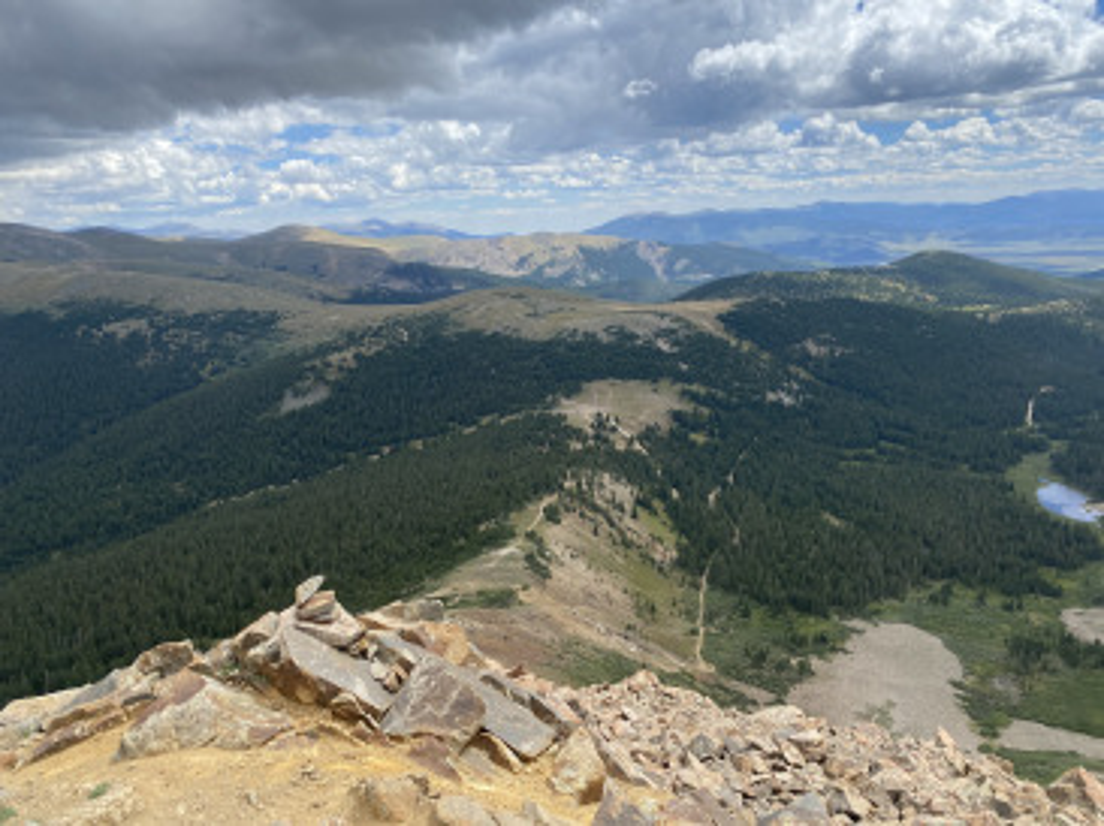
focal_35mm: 26
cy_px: 413
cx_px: 552
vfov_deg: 53.0
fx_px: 829
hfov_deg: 67.3
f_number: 1.8
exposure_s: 1/2066
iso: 32
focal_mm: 4.25
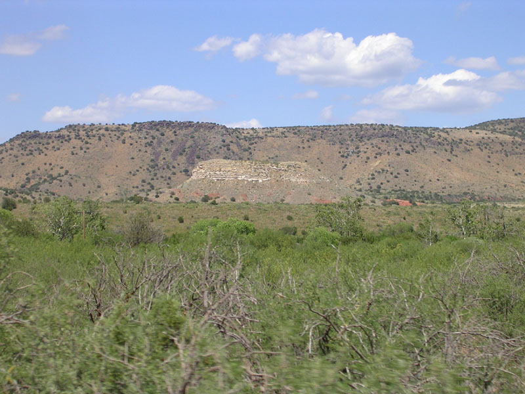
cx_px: 262
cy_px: 197
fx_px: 1668
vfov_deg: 13.5
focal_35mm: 110
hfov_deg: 17.9
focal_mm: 16.7
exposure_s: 1/424
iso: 50
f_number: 4.8
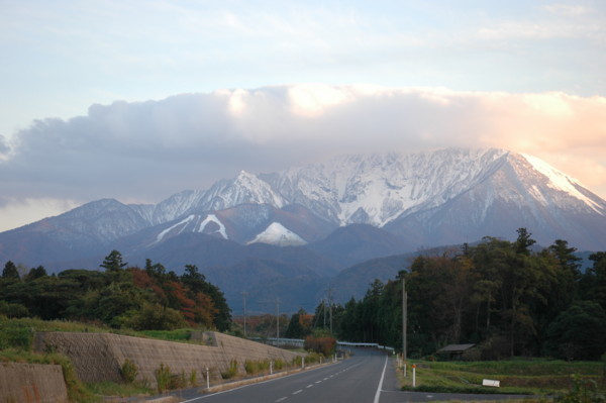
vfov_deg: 13.4
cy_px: 202
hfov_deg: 20.0
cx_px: 303
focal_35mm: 102
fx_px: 1716
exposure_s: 1/125
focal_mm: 68
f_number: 5.6
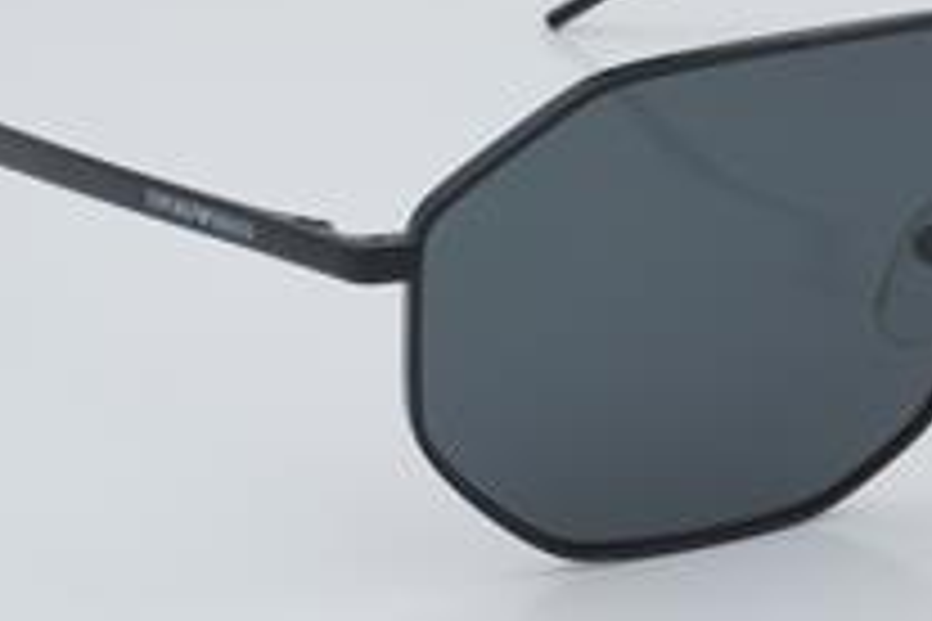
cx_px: 644
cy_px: 212
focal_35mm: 145
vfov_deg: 9.5
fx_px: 3754
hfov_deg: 14.1
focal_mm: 50
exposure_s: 1/4
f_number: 32
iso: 100
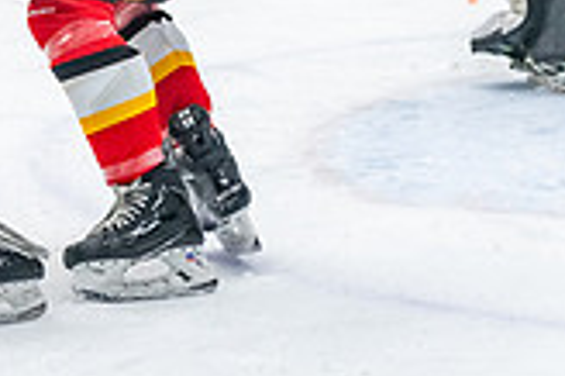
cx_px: -90
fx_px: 4437
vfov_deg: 4.8
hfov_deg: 7.2
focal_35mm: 283
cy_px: -198
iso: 3200
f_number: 2.8
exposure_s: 1/800
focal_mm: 75
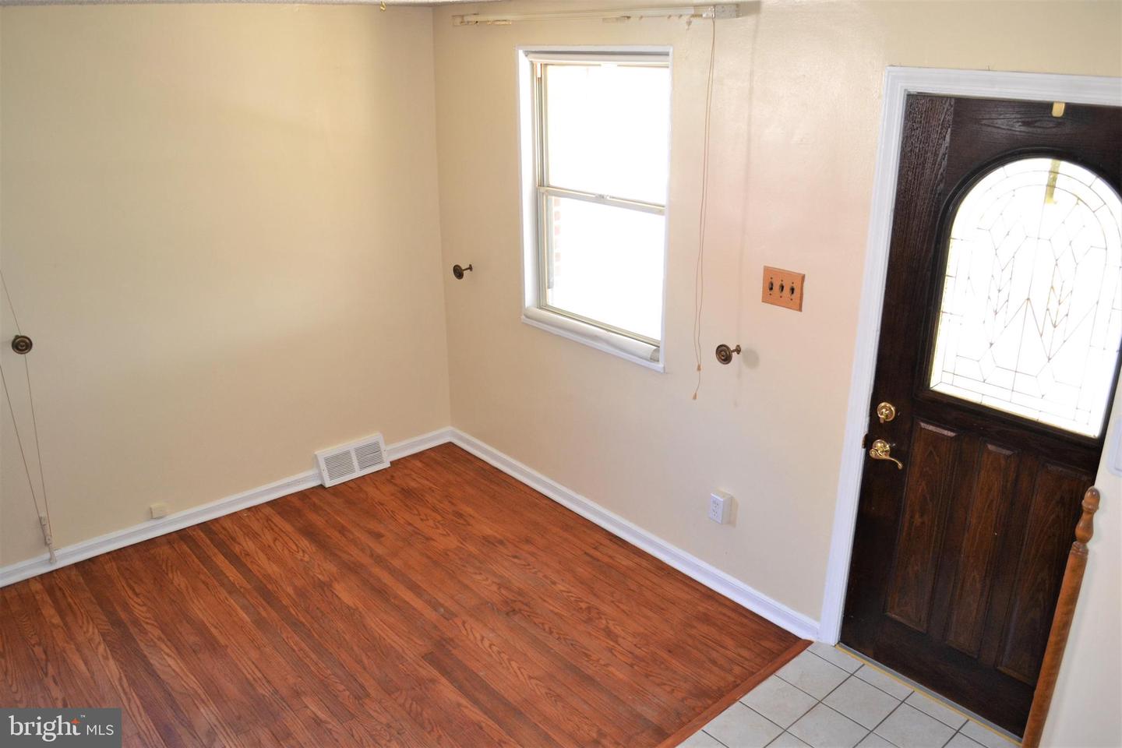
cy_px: 374
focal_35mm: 27
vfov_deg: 47.9
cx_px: 561
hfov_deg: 67.4
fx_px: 841
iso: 900
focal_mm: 18
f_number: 3.5
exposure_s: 1/60
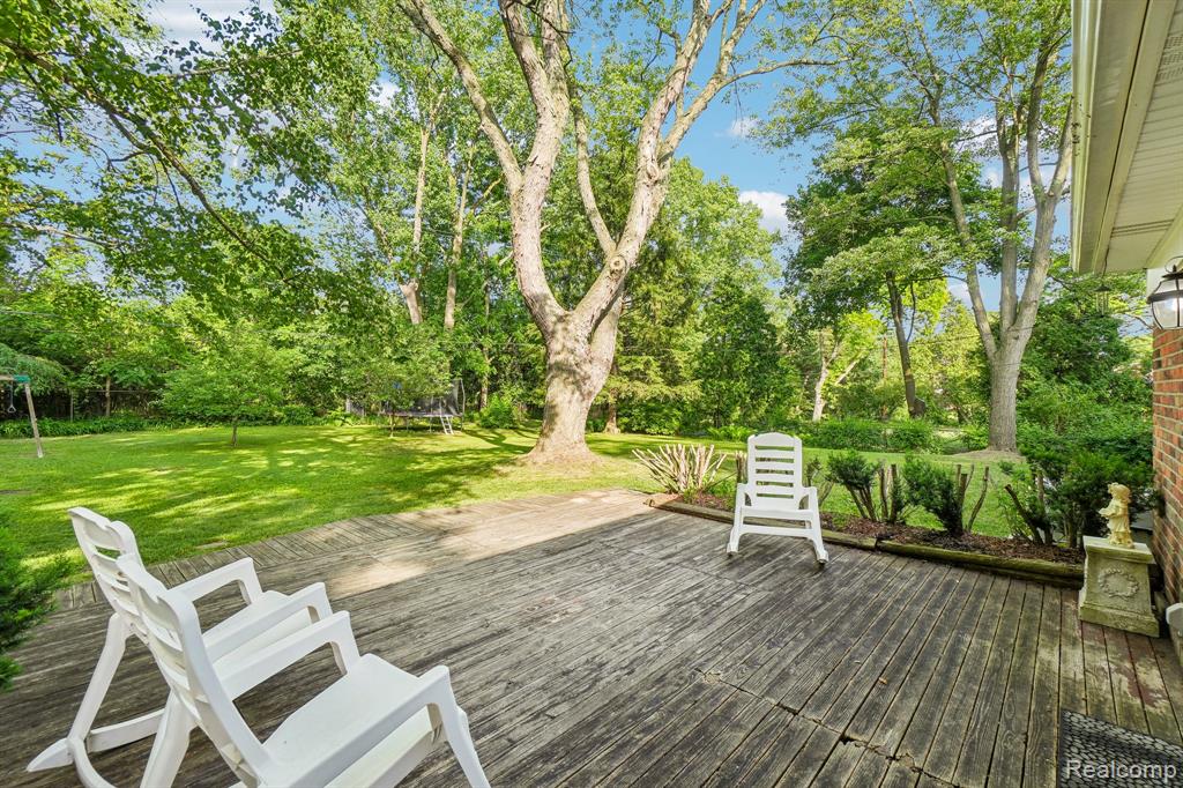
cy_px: 394
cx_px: 592
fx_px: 493
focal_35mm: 15
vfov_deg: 77.3
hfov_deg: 100.4
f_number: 8
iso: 100
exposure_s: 1/60
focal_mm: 10
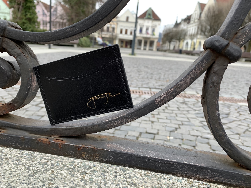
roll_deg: -5.8
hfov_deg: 67.3
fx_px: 189
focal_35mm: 26
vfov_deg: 53.1
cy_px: 94
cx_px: 126
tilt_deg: -13.4
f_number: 1.8
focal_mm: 4.25
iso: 32
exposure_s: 1/122
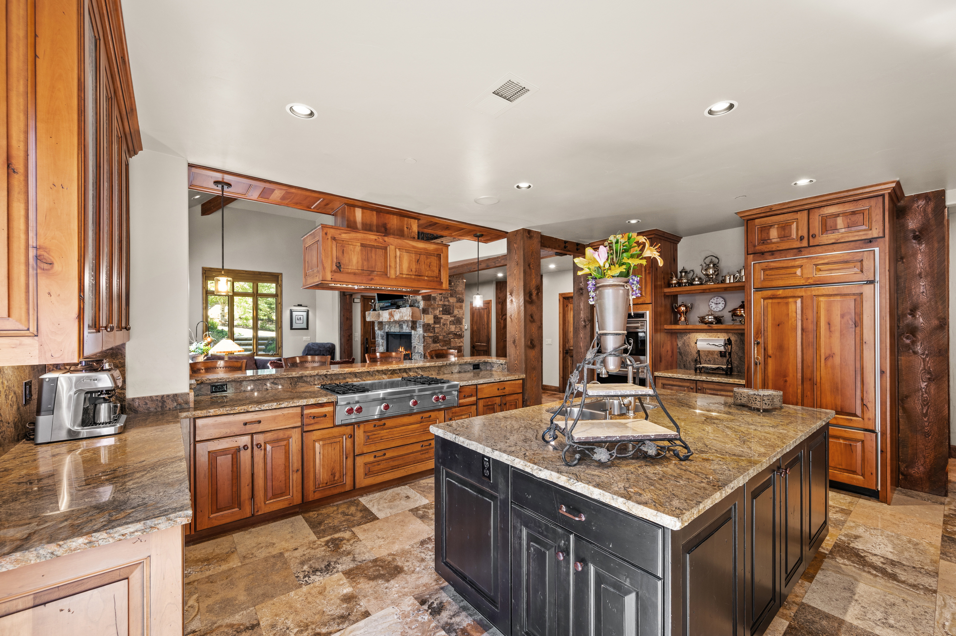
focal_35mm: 14
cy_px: 318
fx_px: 372
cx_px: 478
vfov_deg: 81.1
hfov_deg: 104.3
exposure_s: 1/3
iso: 400
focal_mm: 14
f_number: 7.1
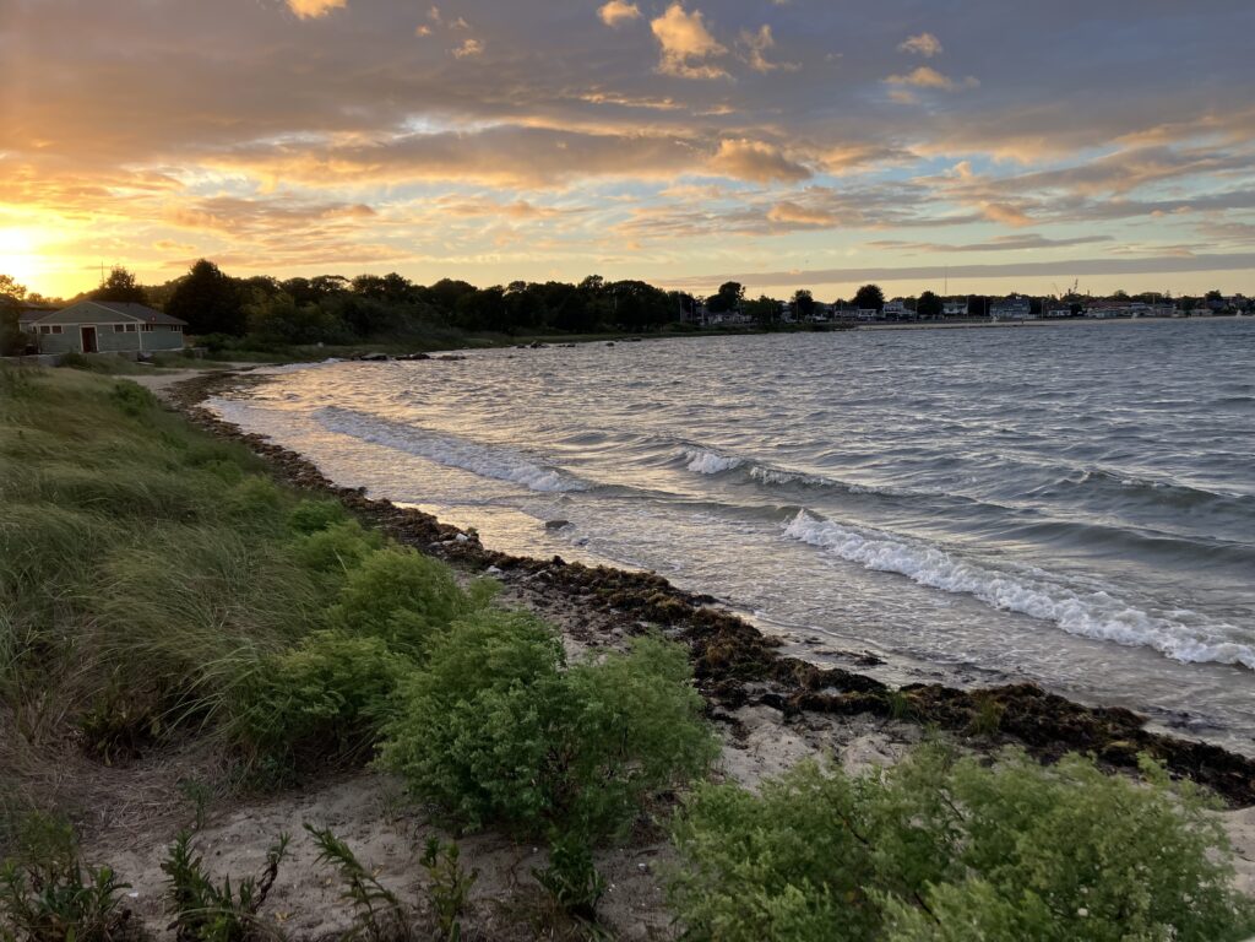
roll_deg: +1.2
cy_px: 471
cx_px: 628
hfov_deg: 63.4
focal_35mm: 28
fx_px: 1015
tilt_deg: -6.6
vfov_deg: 49.7
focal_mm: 3.99
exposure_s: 1/352
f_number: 1.8
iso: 32
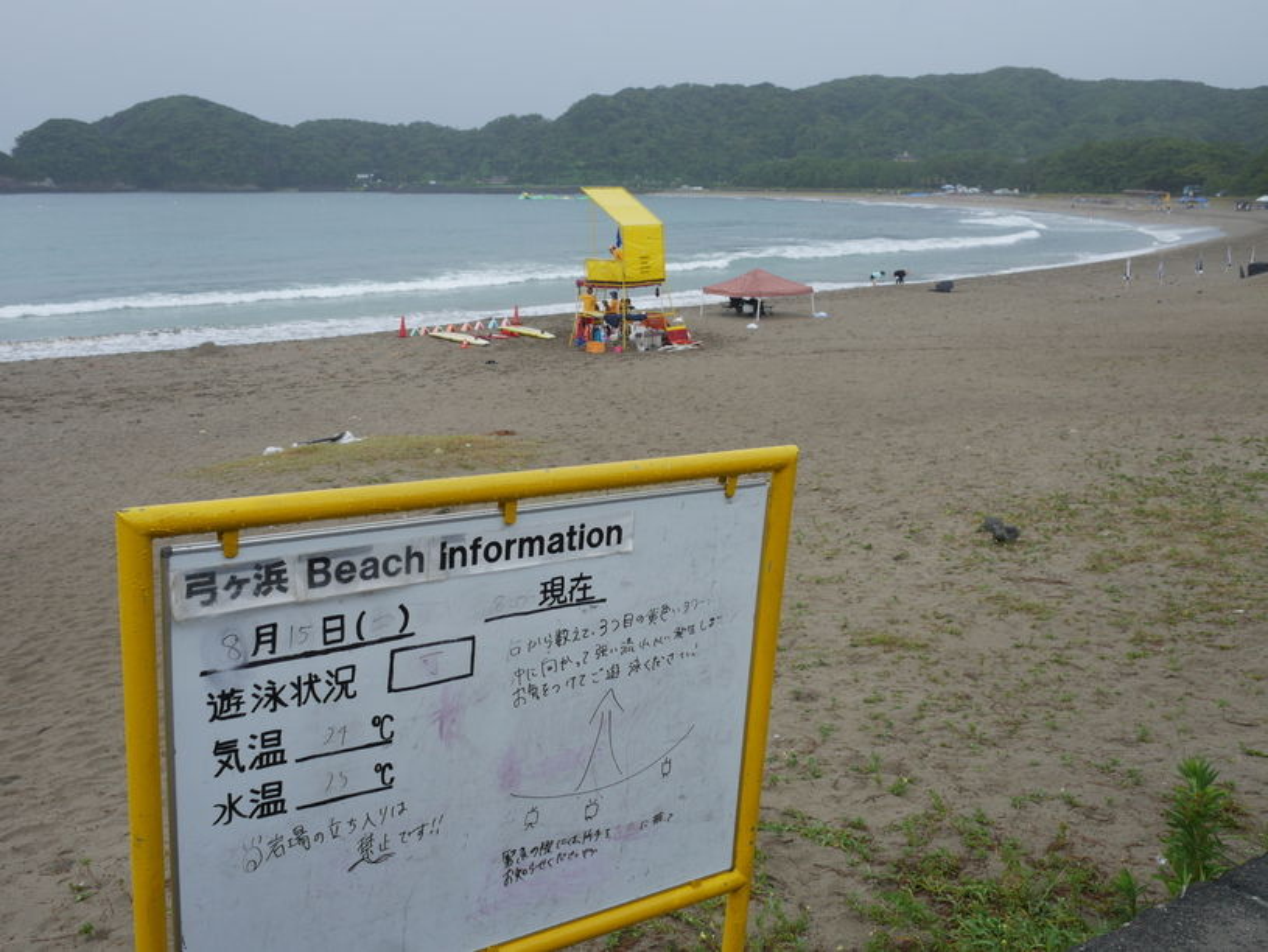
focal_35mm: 34
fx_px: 1246
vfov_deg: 41.8
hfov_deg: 53.9
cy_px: 476
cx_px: 634
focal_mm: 17
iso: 200
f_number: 8
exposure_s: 1/160
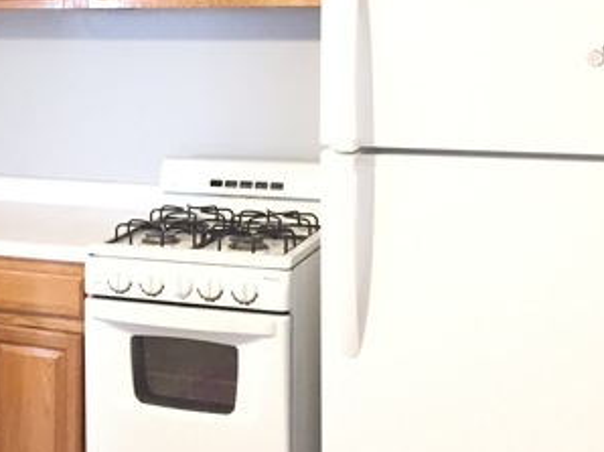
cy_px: 126
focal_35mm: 65
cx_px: 64
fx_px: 1133
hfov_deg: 28.7
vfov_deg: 22.4
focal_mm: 4.15
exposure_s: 1/30
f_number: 2.2
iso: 250
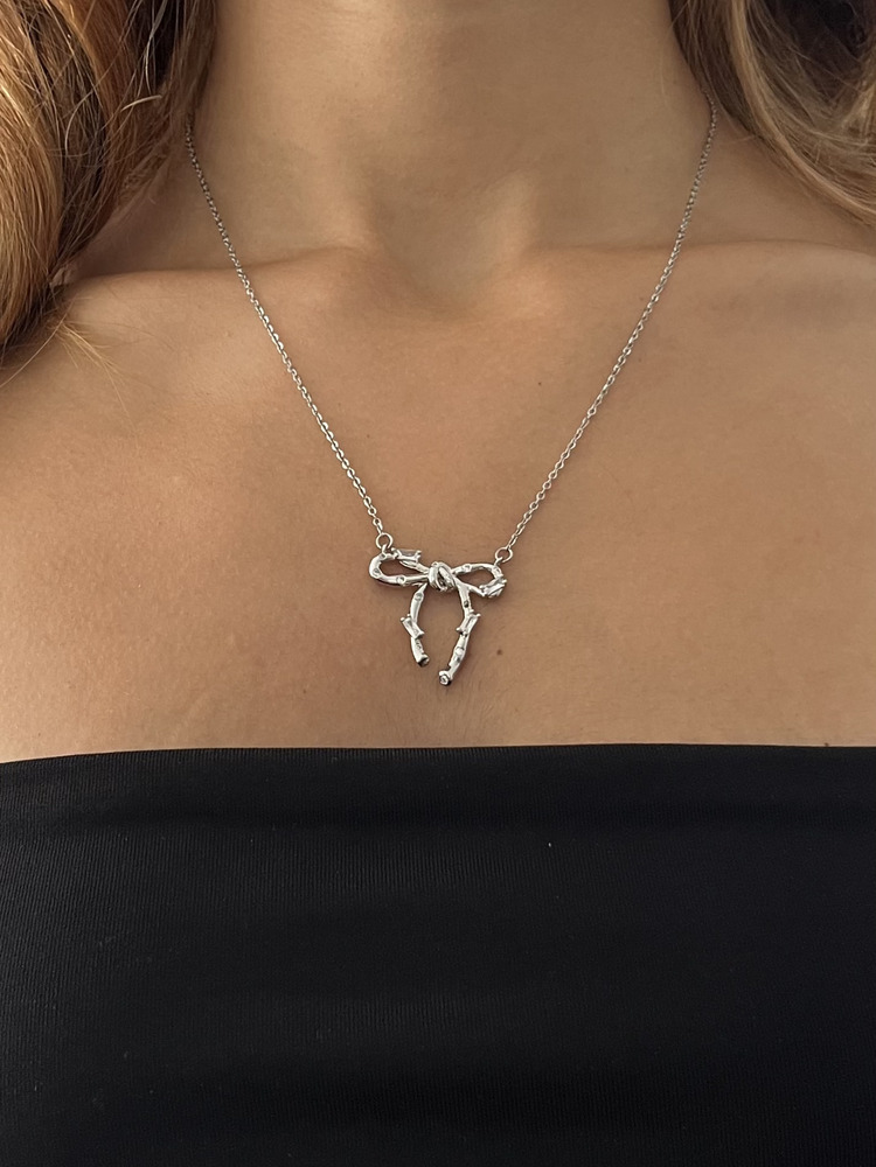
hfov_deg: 53.1
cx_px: 438
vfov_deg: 67.3
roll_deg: -4.3
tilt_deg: -1.4
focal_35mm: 26
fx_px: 877
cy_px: 584
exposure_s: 1/60
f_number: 1.6
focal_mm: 5.1
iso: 160
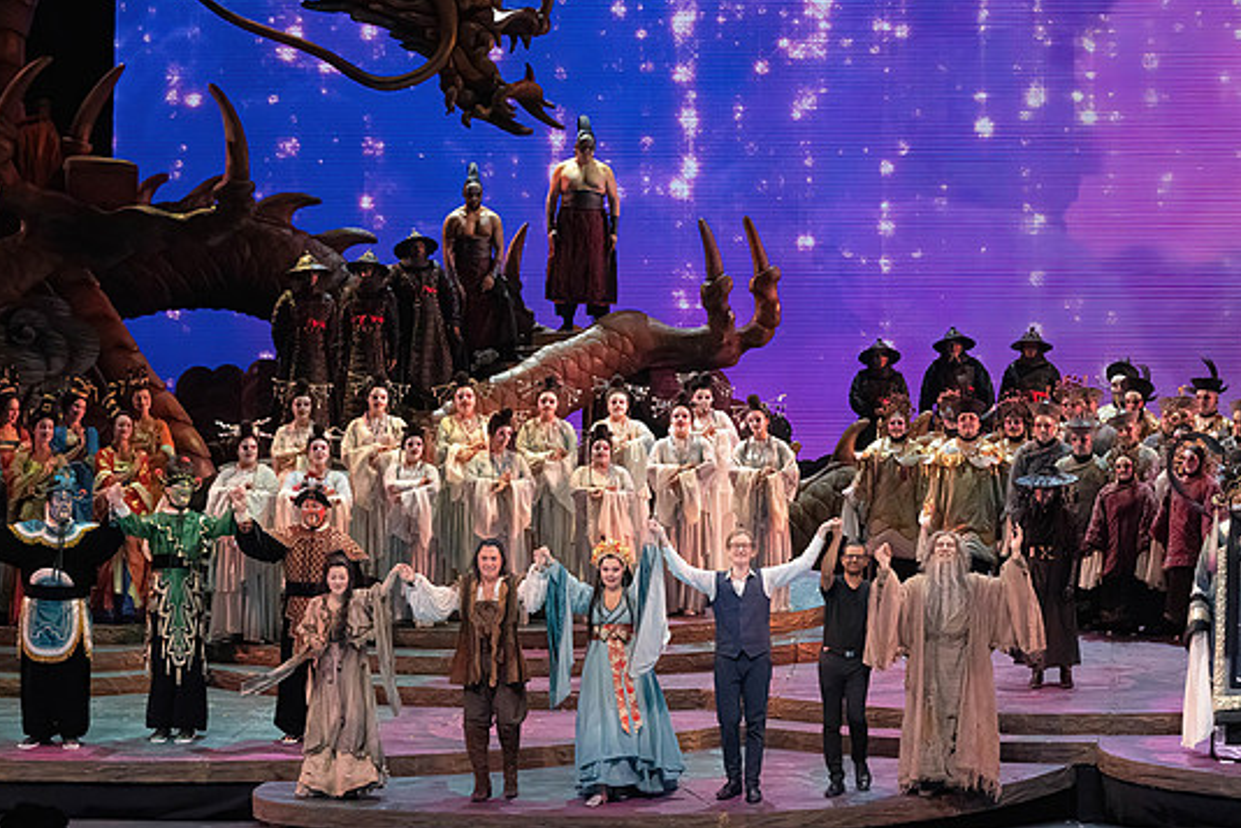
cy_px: 423
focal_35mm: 104
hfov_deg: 19.6
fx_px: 3586
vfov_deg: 13.2
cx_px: 643
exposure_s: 1/1000
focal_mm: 96
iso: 20000
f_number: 10
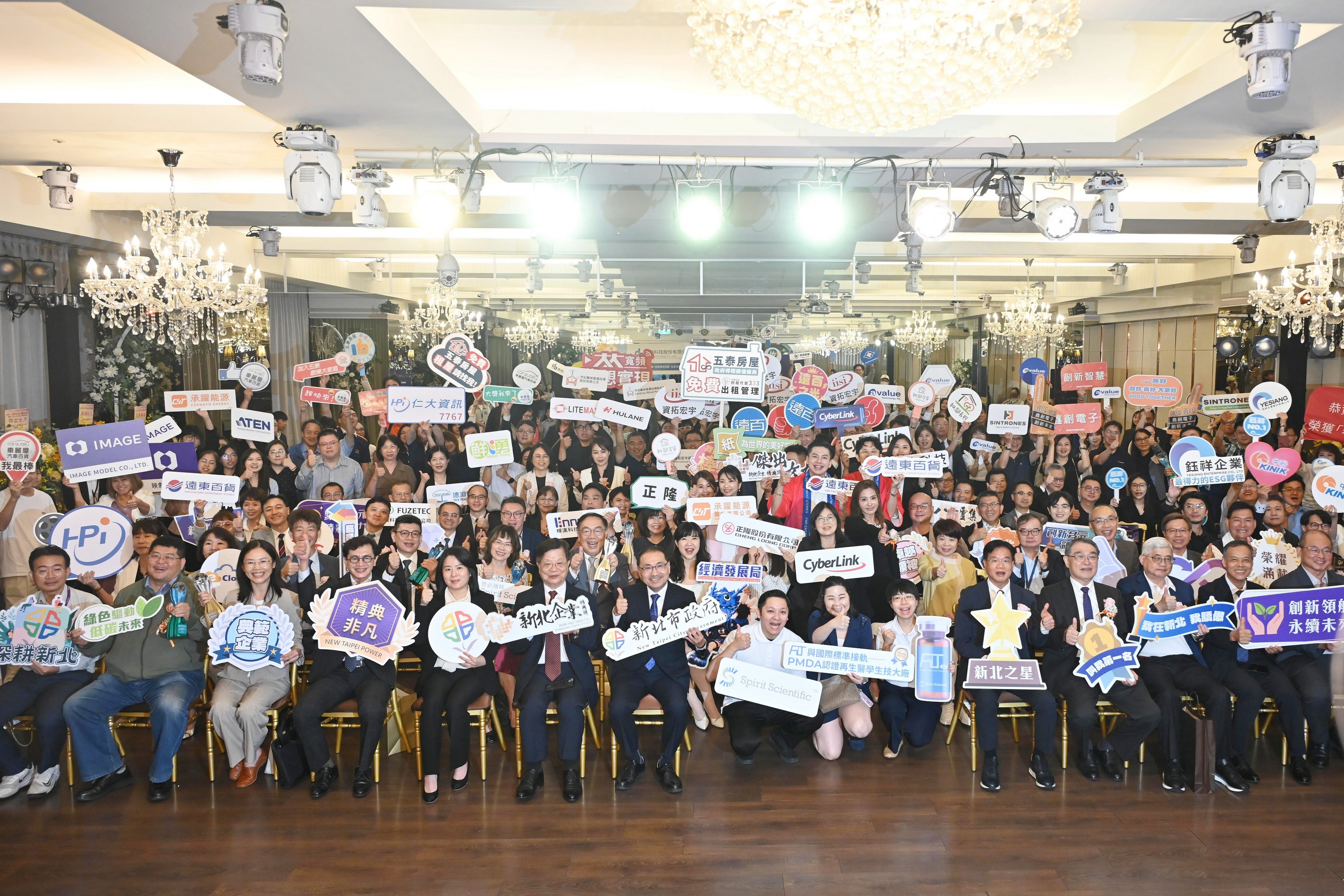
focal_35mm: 24
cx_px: 672
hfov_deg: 73.7
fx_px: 896
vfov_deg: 53.1
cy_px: 448
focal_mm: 24
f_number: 4
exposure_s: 1/125
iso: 1400
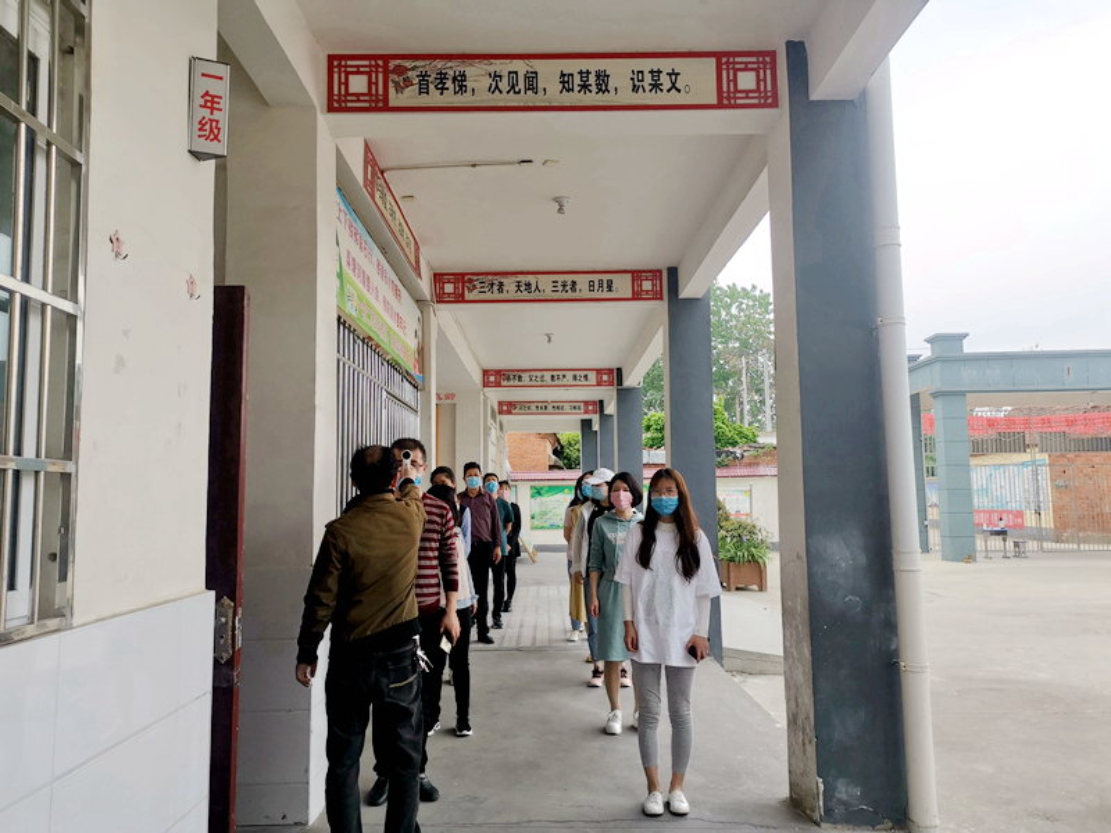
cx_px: 556
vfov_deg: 51.4
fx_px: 867
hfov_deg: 65.3
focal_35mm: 27
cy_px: 416
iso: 50
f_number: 1.8
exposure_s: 1/454
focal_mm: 5.58
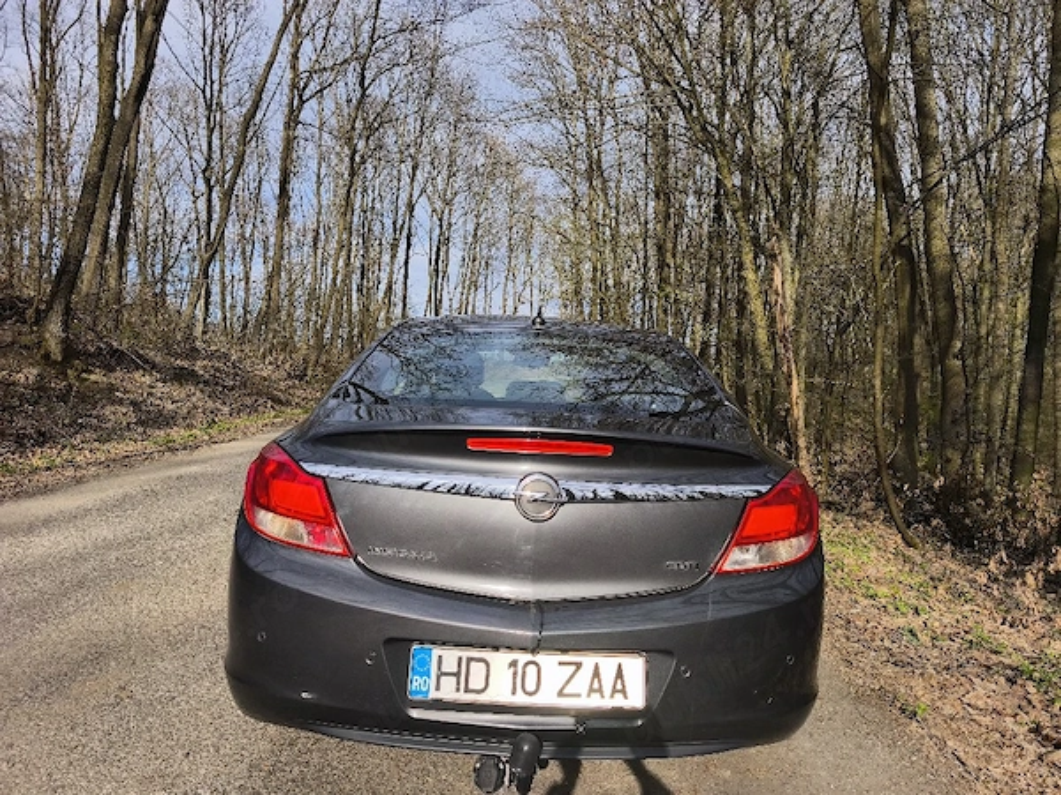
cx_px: 530
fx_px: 705
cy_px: 398
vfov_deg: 58.9
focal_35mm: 23
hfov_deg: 73.9
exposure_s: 1/10000
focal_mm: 6.57
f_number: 1.6
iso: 50
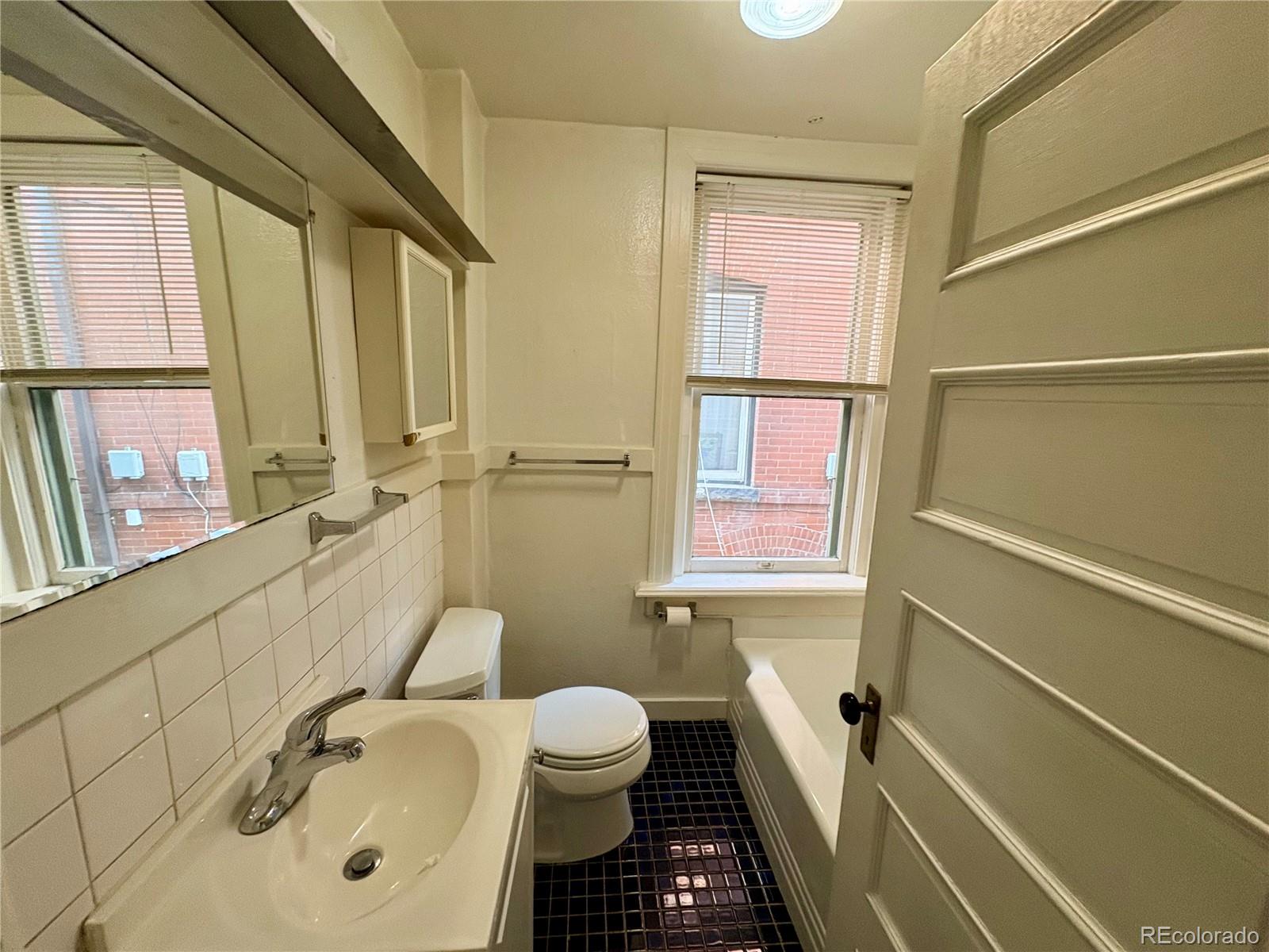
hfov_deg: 102.1
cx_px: 634
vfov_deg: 85.7
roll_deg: -2.2
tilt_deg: -9.3
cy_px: 476
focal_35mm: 14
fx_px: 513
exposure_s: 1/60
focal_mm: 2.22
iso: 200
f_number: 2.2
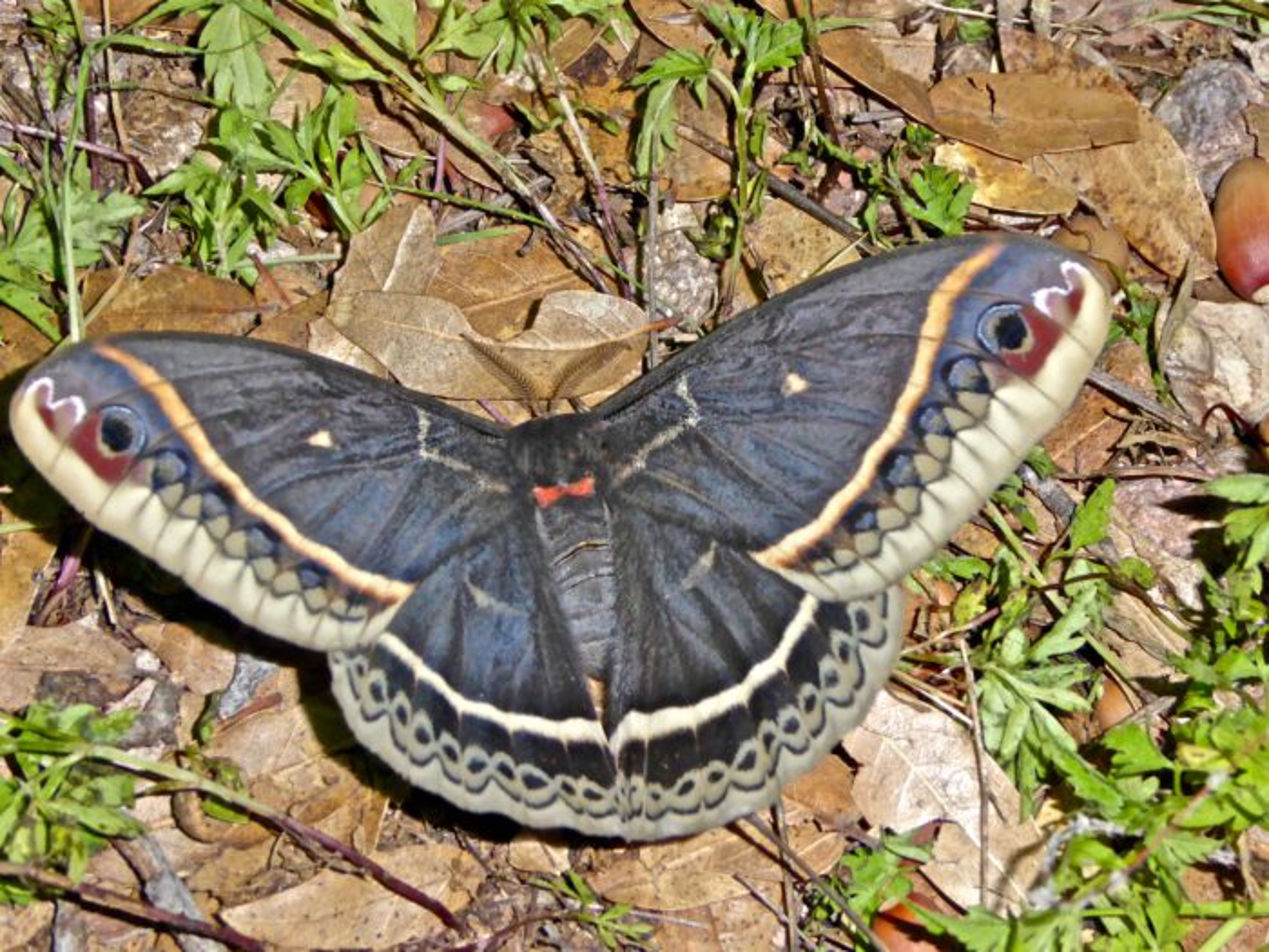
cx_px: 634
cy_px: 476
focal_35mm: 127
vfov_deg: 11.7
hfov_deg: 15.5
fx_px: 4656
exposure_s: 1/60
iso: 400
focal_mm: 20.6
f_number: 5.1
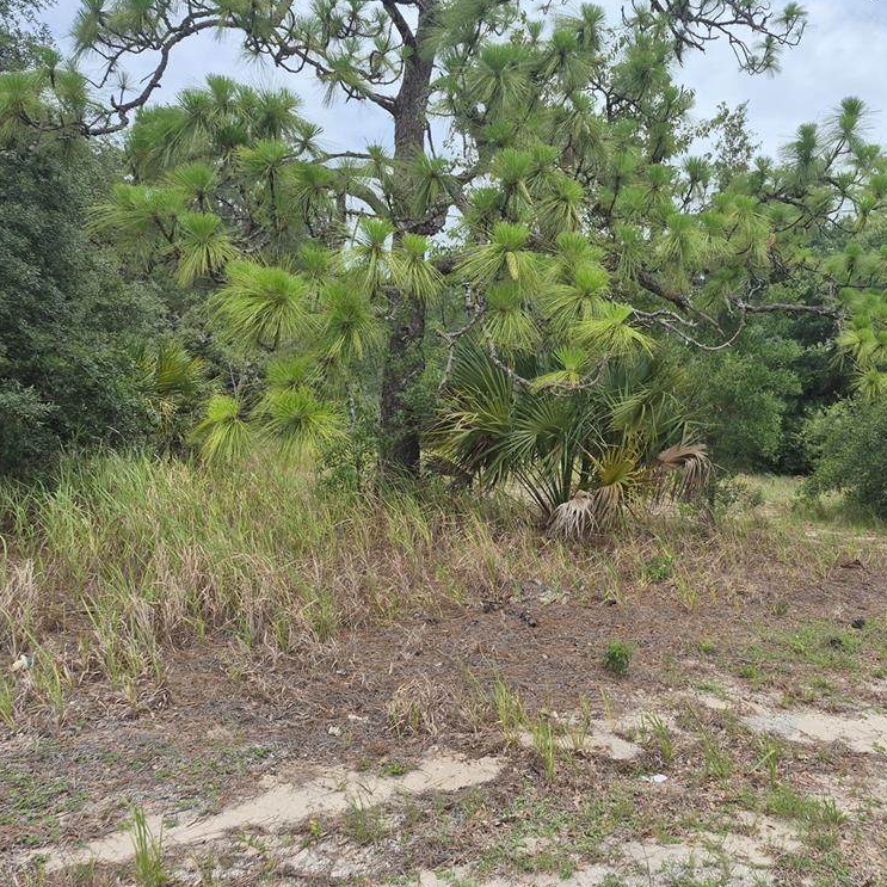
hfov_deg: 56.3
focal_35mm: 28
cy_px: 433
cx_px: 575
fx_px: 812
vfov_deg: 57.3
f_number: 1.8
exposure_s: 1/1836
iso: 25
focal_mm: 5.4
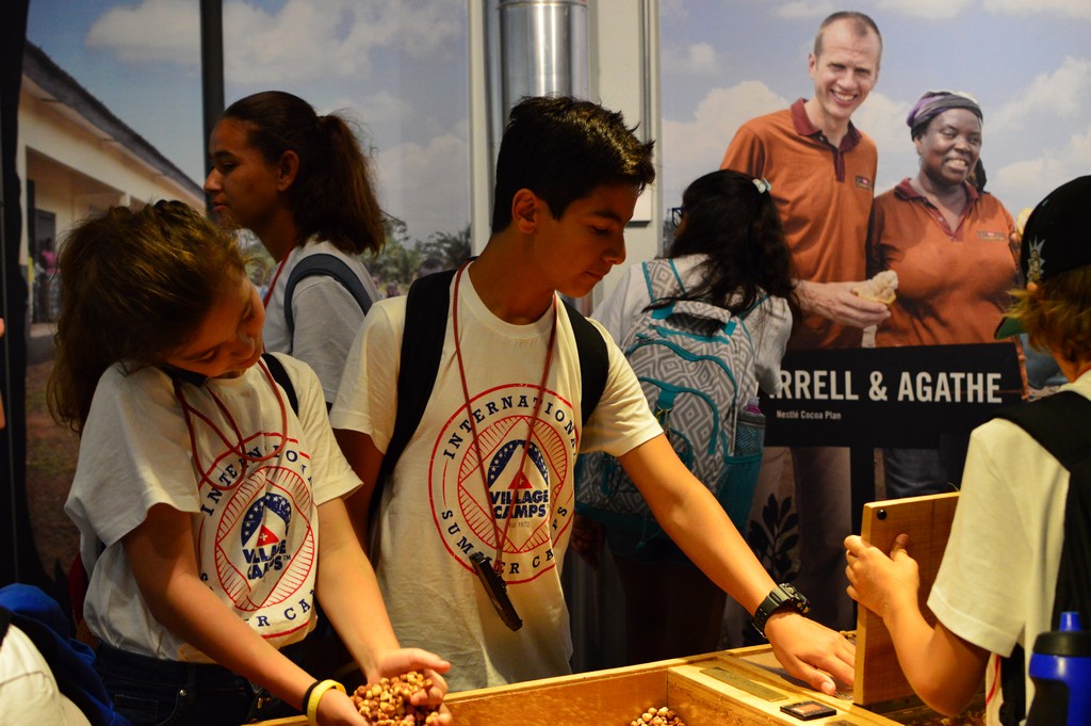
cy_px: 363
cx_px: 546
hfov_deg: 37.9
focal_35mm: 52
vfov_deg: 25.7
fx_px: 1590
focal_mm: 35
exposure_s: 1/320
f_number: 3.5
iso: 1600
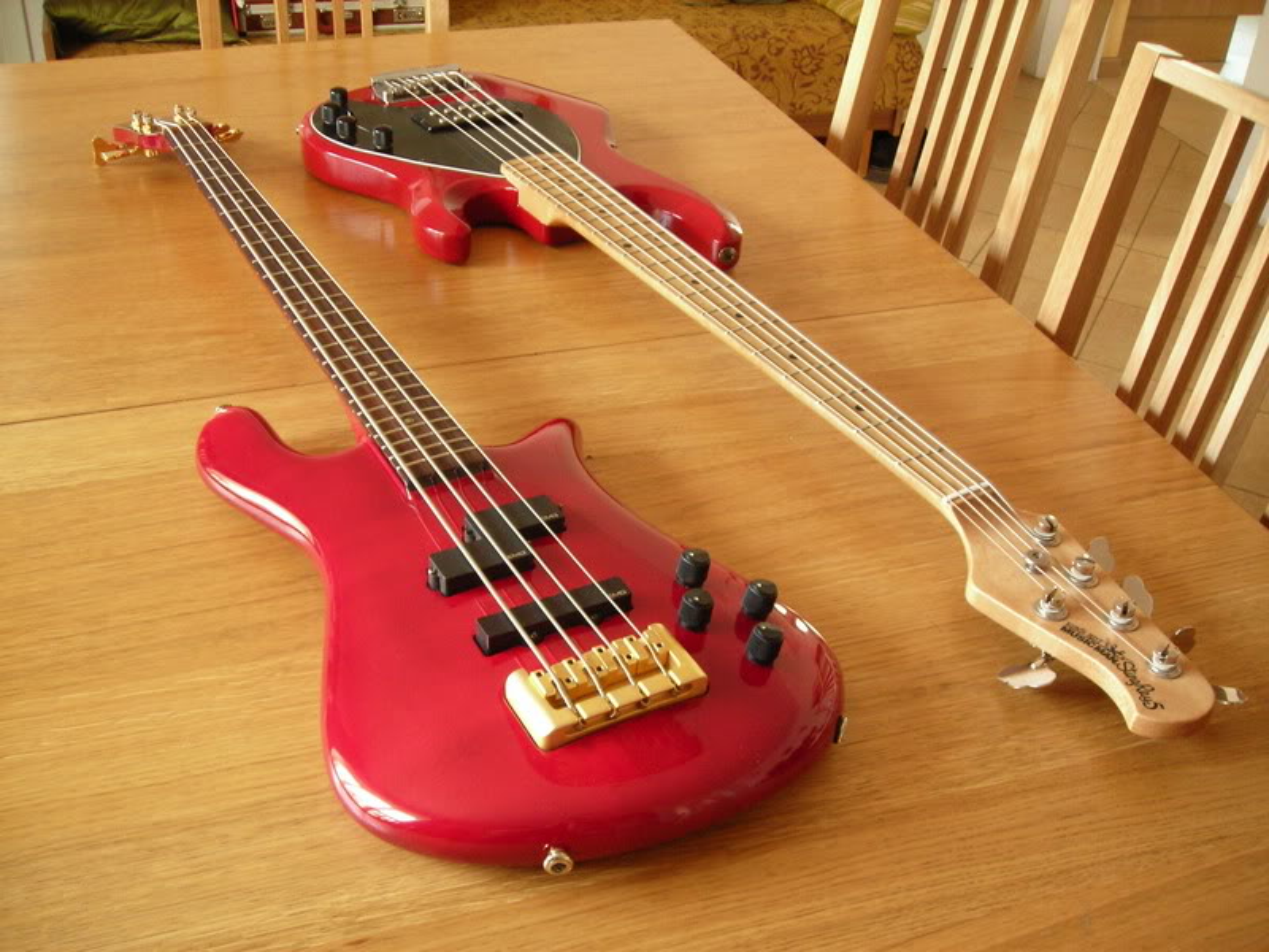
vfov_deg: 37.7
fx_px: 1393
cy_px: 476
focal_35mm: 38
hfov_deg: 49.0
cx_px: 634
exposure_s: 1/3.3
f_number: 3.2
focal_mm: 6.3
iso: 200
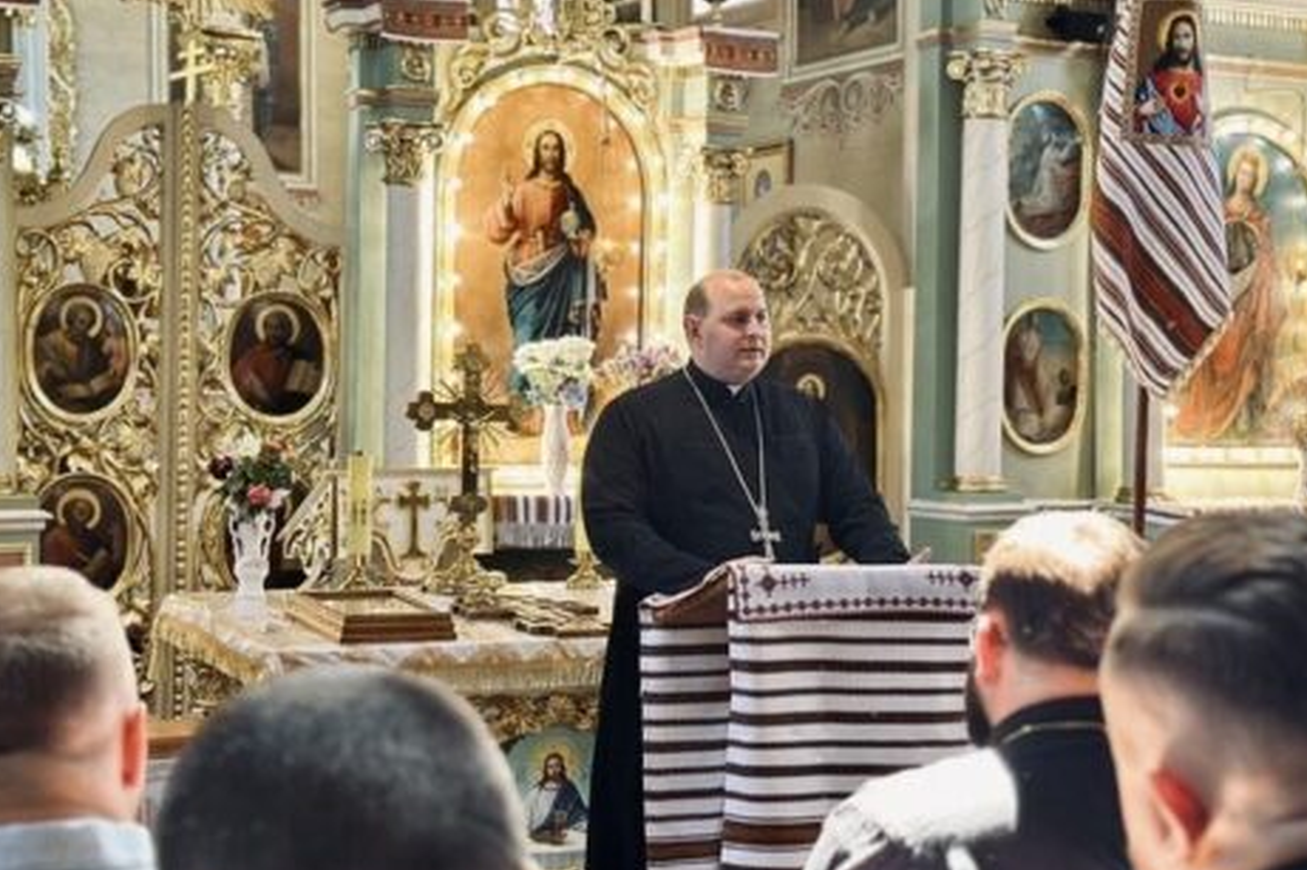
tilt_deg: -1.2
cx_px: 737
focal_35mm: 65
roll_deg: -0.9
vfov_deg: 20.9
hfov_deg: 30.9
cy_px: 453
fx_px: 2359
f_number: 1.78
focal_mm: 6.86
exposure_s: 1/50
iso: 200
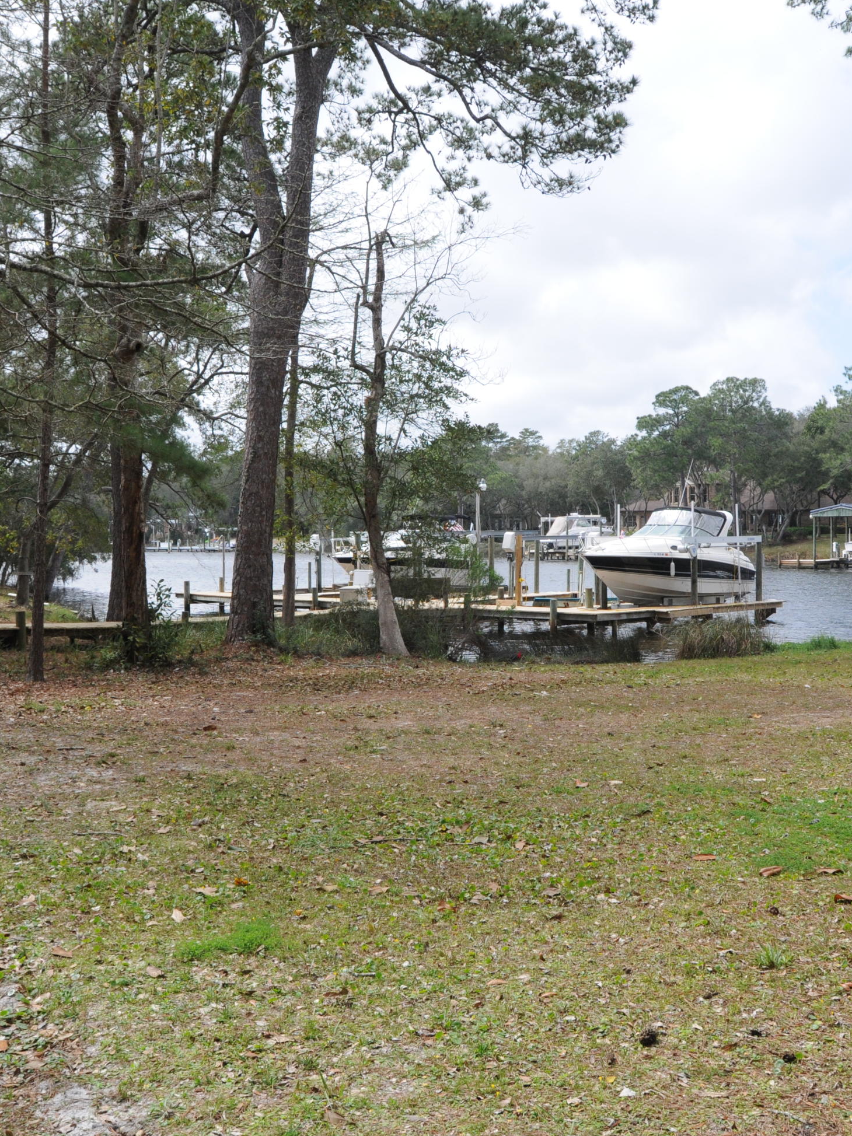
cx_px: 501
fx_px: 1239
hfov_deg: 37.8
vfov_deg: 49.3
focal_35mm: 38
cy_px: 560
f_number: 10
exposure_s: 1/400
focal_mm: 17
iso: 400
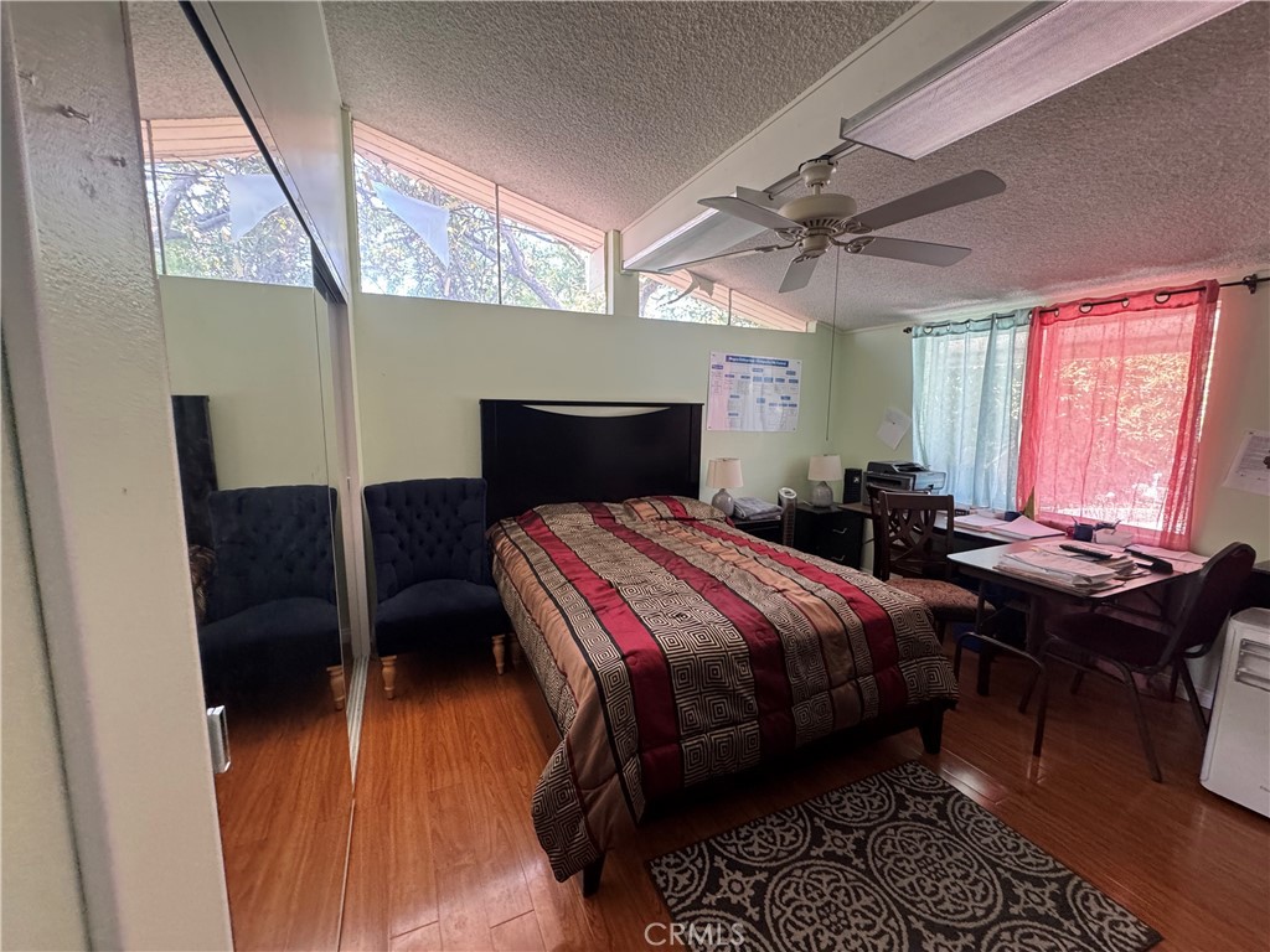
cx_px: 635
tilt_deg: -9.9
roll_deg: +0.1
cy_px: 476
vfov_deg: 85.7
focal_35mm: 14
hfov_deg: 102.1
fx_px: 514
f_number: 2.2
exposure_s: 1/67
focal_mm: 2.22
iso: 320
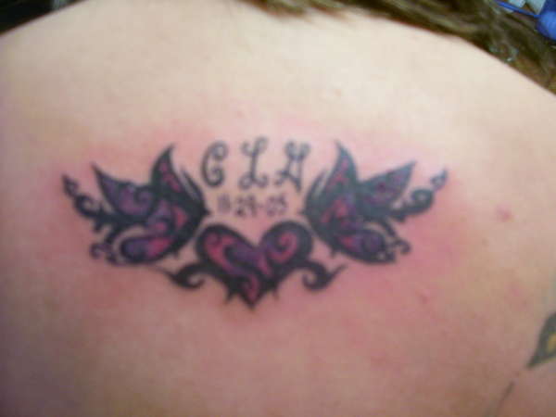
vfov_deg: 41.8
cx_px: 278
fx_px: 546
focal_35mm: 34
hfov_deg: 54.0
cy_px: 208
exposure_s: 1/10
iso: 160
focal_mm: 5.6
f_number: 2.7
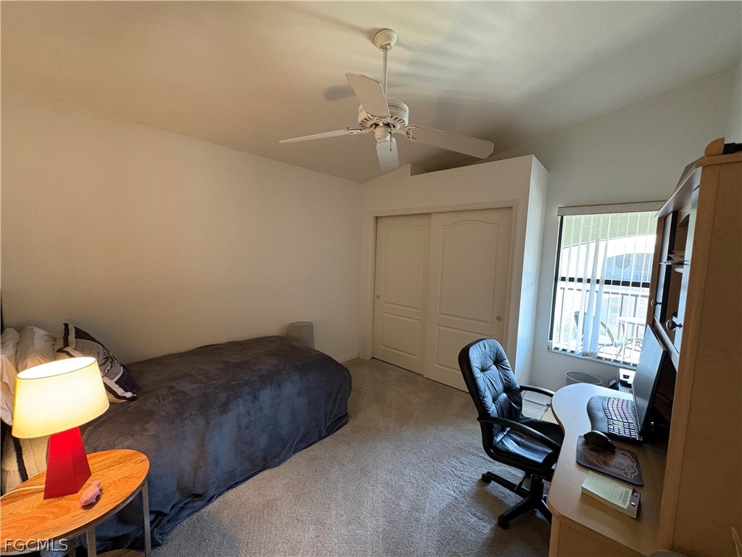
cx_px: 371
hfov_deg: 102.1
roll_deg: -1.9
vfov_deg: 85.7
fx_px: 300
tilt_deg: -4.2
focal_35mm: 14
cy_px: 278
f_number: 2.2
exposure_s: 1/60
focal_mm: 2.22
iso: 500
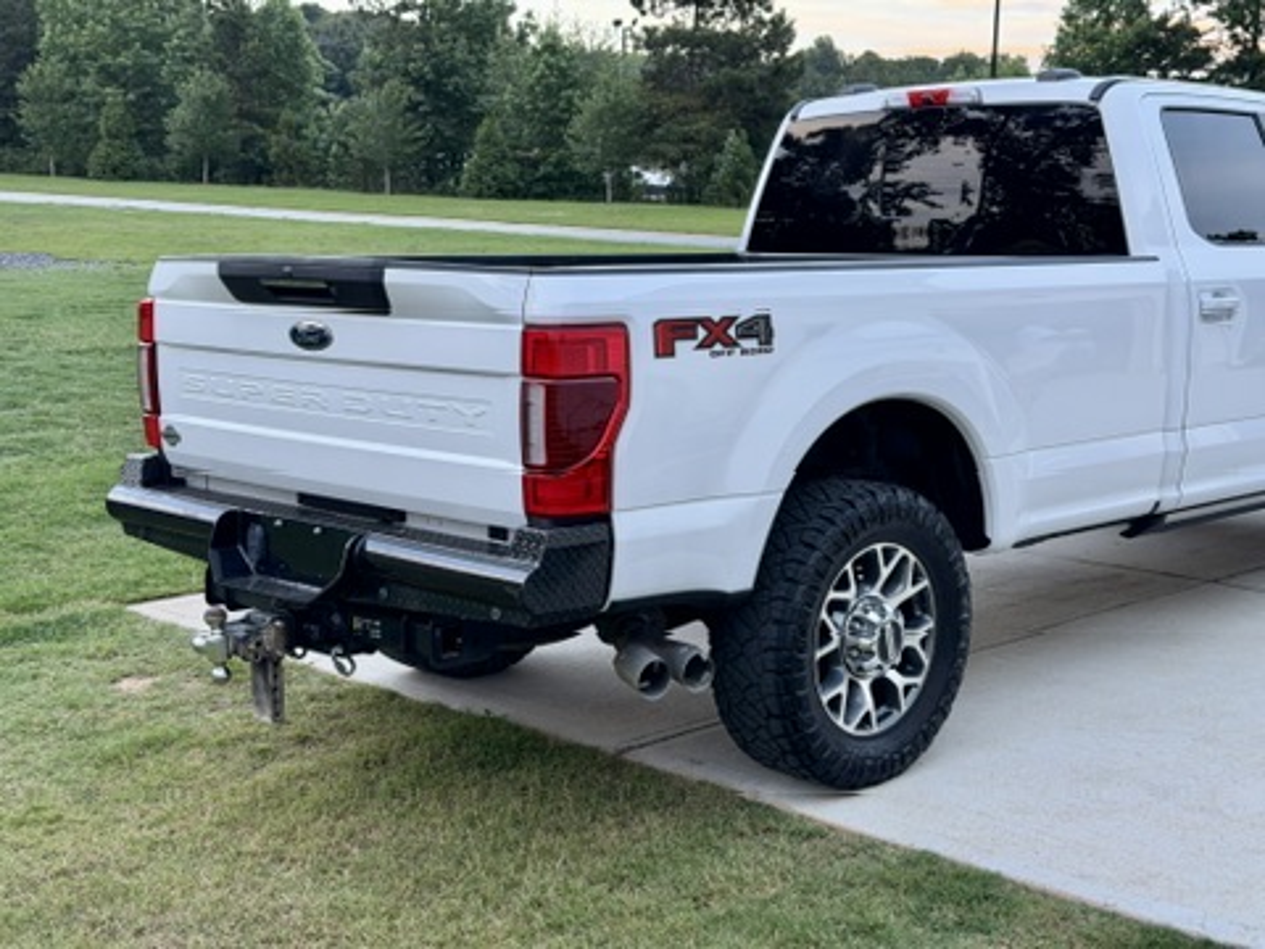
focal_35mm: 48
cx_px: 632
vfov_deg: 30.3
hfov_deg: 39.7
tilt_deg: -8.5
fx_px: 1754
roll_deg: -0.1
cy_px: 474
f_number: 1.78
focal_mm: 6.76
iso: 200
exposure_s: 1/122
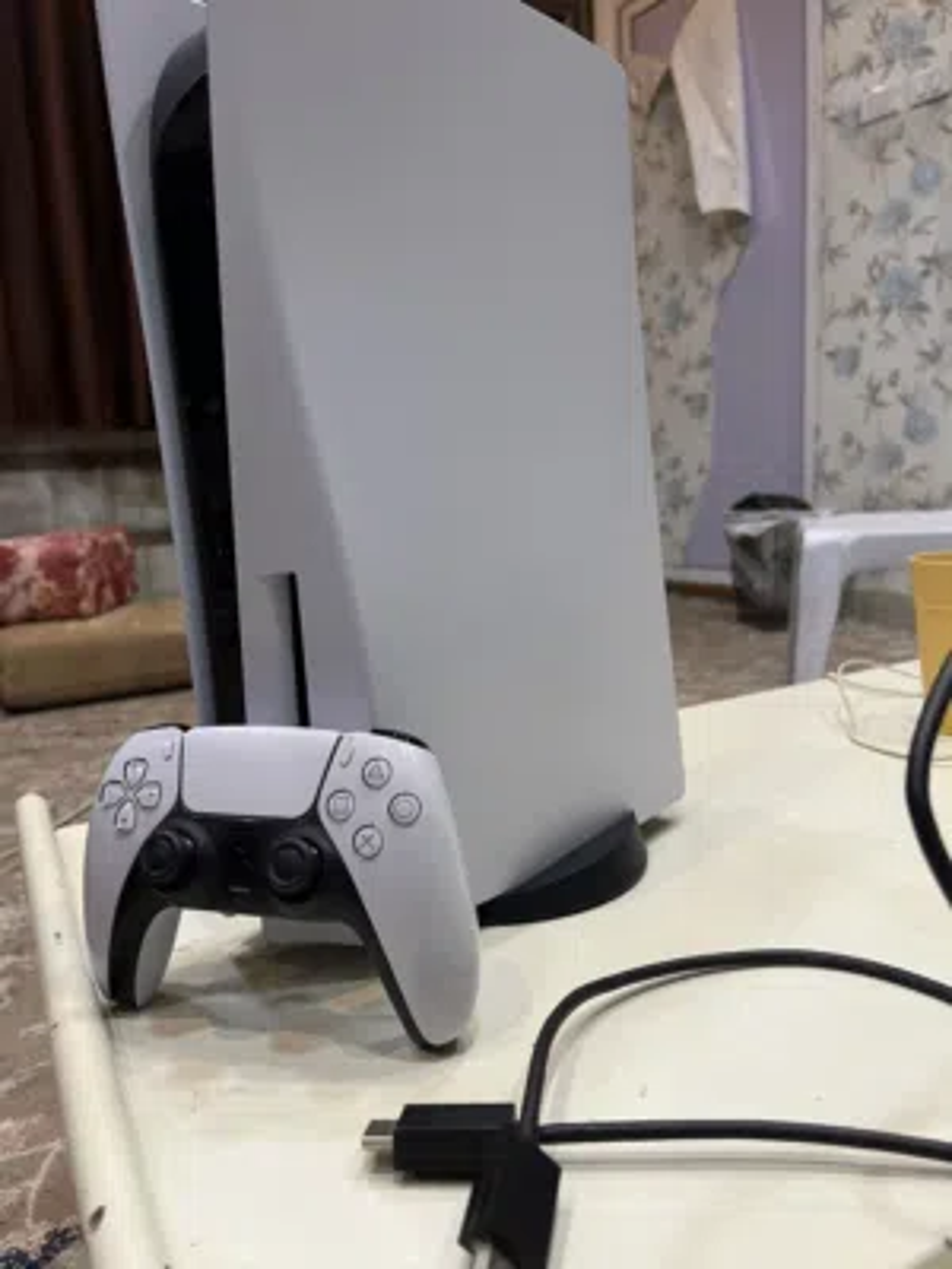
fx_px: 953
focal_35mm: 26
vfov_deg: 67.3
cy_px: 634
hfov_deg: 53.1
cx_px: 476
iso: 160
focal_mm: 5.1
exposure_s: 1/50
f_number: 1.6
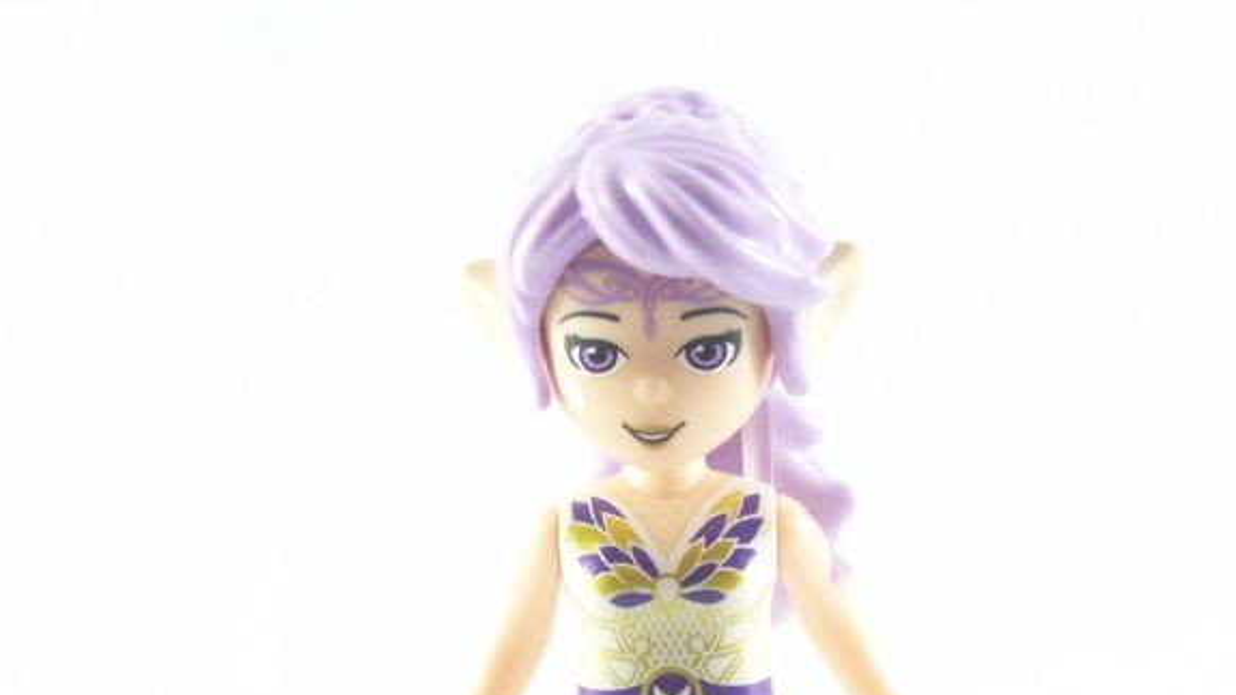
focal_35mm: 204
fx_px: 6686
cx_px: 702
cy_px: 669
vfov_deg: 5.9
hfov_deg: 10.6
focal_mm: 17.5
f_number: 3.6
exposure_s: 1/60
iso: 400
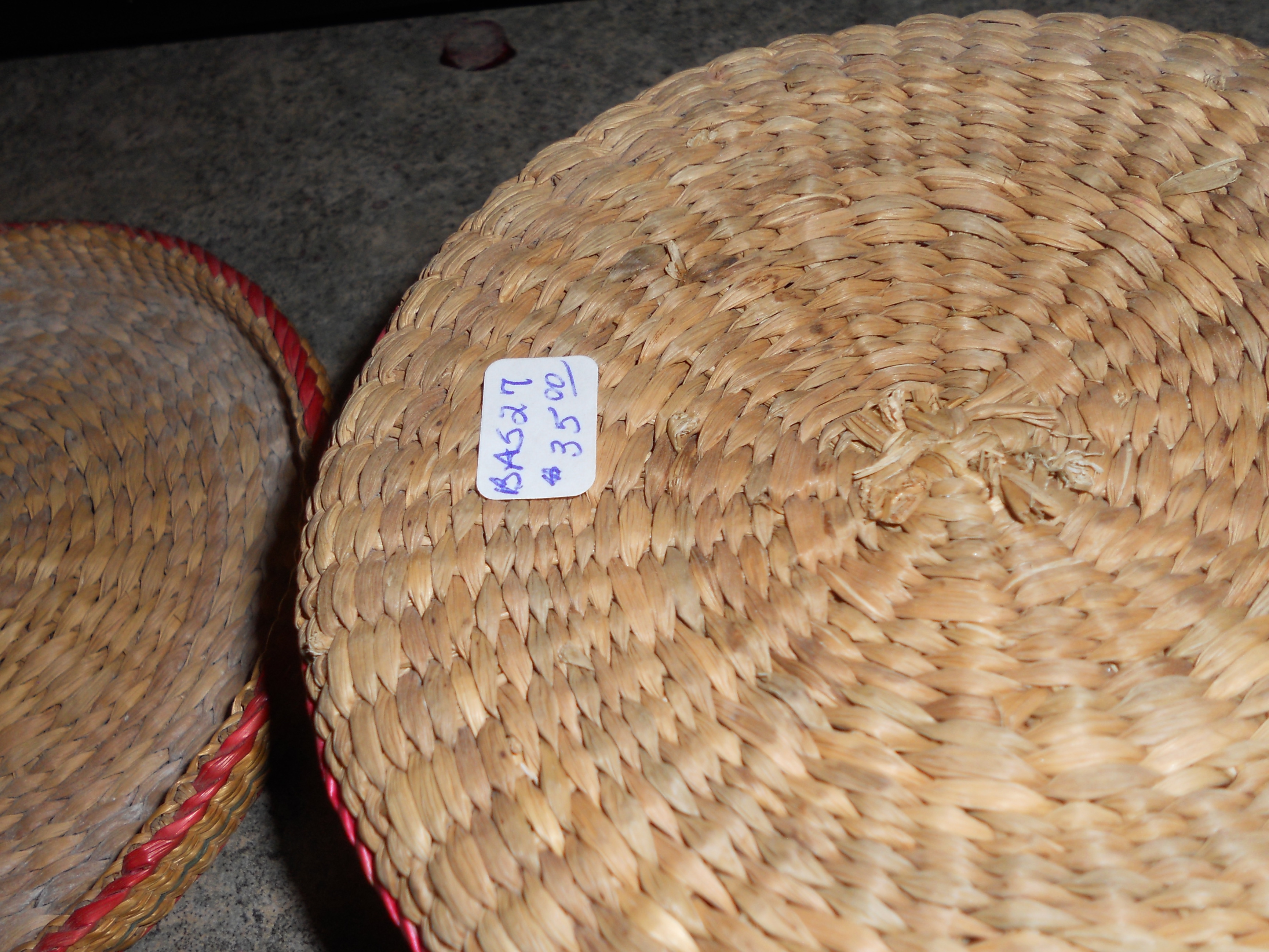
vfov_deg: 38.6
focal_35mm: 37
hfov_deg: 50.0
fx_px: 1357
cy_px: 532
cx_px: 561
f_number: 8.8
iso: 80
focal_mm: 5.8
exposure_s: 1/25
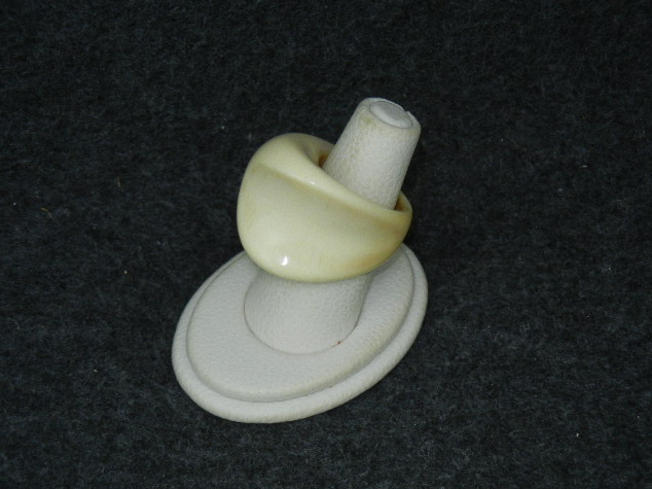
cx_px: 328
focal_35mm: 103
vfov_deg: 14.4
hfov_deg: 19.1
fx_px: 1939
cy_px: 243
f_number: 4.5
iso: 370
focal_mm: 18.3
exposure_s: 1/30
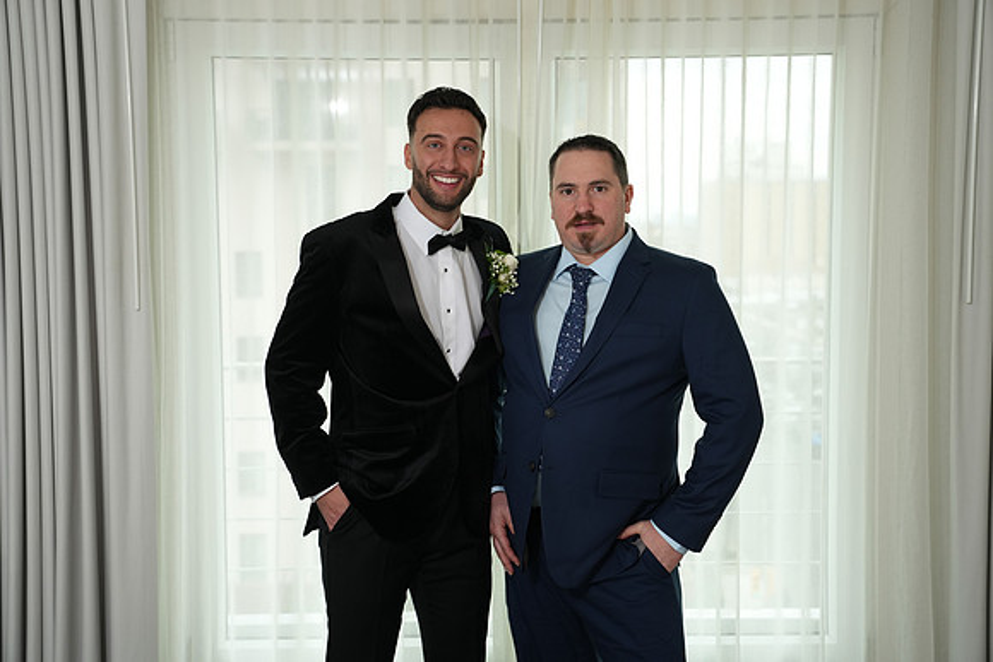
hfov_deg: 42.7
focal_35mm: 46
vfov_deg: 29.3
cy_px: 331
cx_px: 496
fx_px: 1269
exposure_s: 1/200
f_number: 4
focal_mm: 46
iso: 640
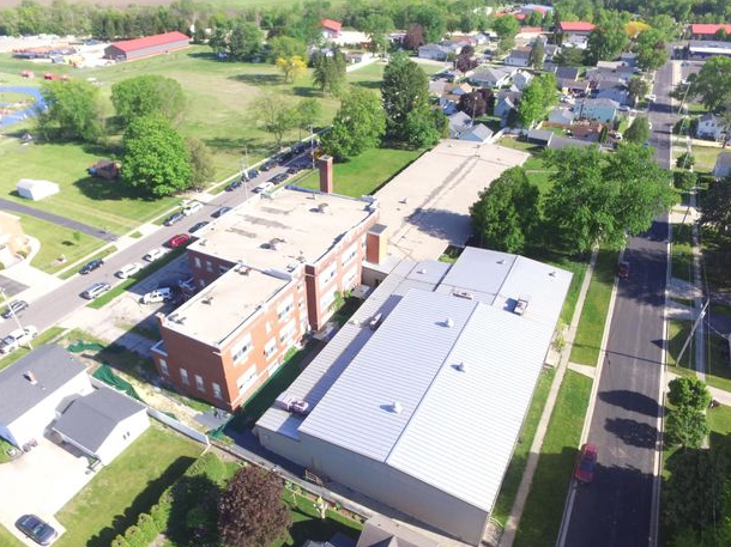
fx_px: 443
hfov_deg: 79.0
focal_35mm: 21
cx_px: 351
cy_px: 273
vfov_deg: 63.4
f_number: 2.8
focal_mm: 3.61
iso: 100
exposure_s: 1/467
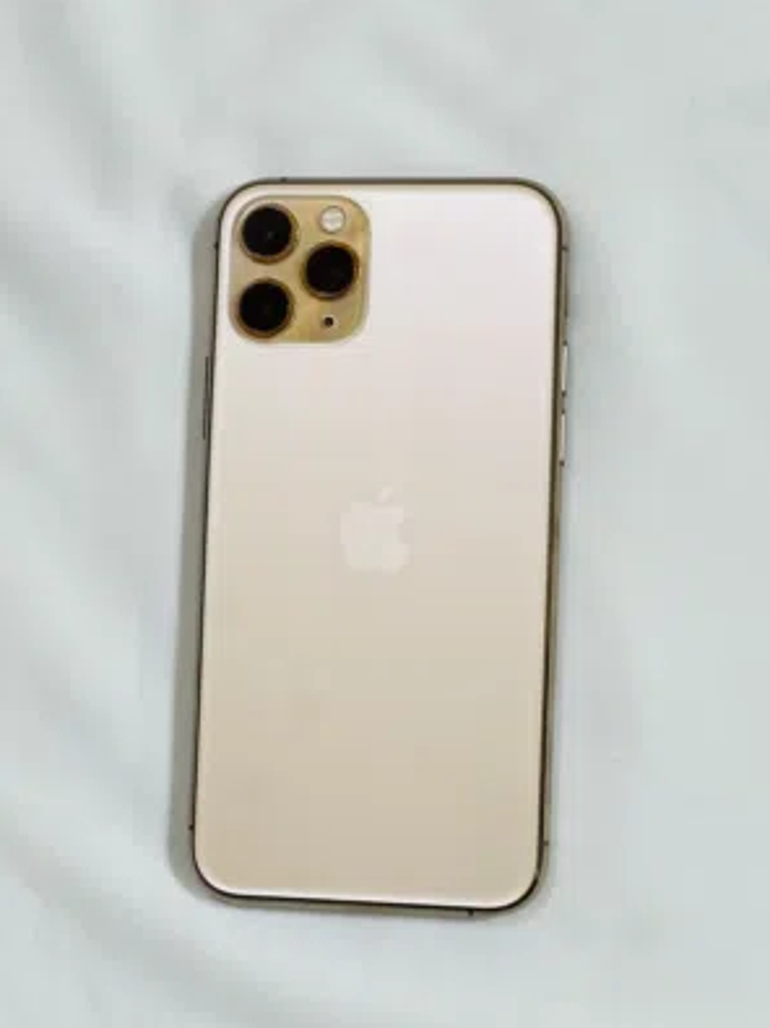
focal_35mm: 78
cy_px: 513
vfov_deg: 25.0
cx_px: 388
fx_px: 2315
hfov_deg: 18.9
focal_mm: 9
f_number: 2.8
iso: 320
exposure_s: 1/33
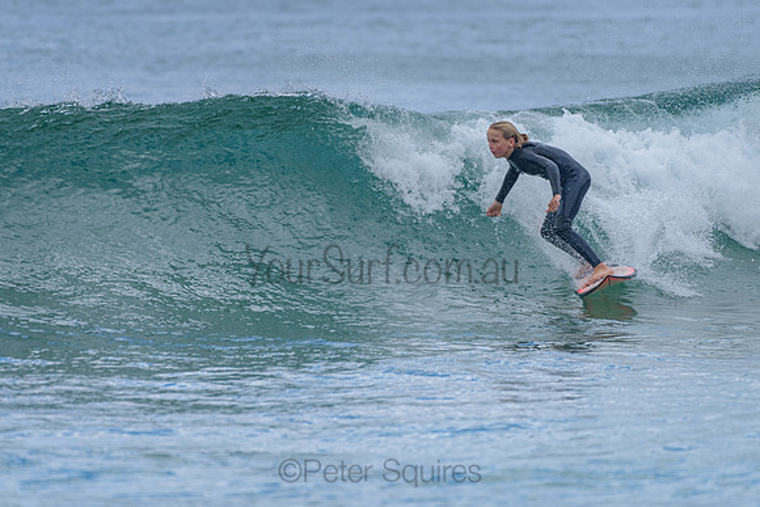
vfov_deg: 2.2
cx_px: 386
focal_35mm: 613
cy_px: 206
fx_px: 12950
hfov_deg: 3.4
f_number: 5.6
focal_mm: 500
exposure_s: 1/2000
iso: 500
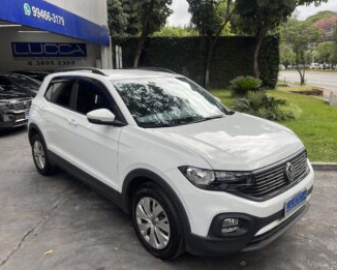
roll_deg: +2.0
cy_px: 133
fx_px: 279
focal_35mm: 28
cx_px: 166
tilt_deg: -13.6
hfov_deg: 62.2
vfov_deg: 51.6
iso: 50
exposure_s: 1/1029
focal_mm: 5.7
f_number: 1.5
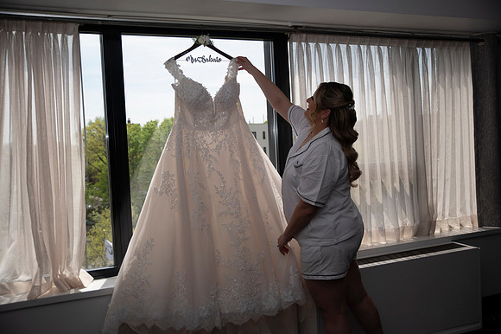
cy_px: 167
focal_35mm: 35
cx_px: 250
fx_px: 487
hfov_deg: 54.5
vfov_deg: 37.8
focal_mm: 35
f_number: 2.8
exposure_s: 1/3200
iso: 400
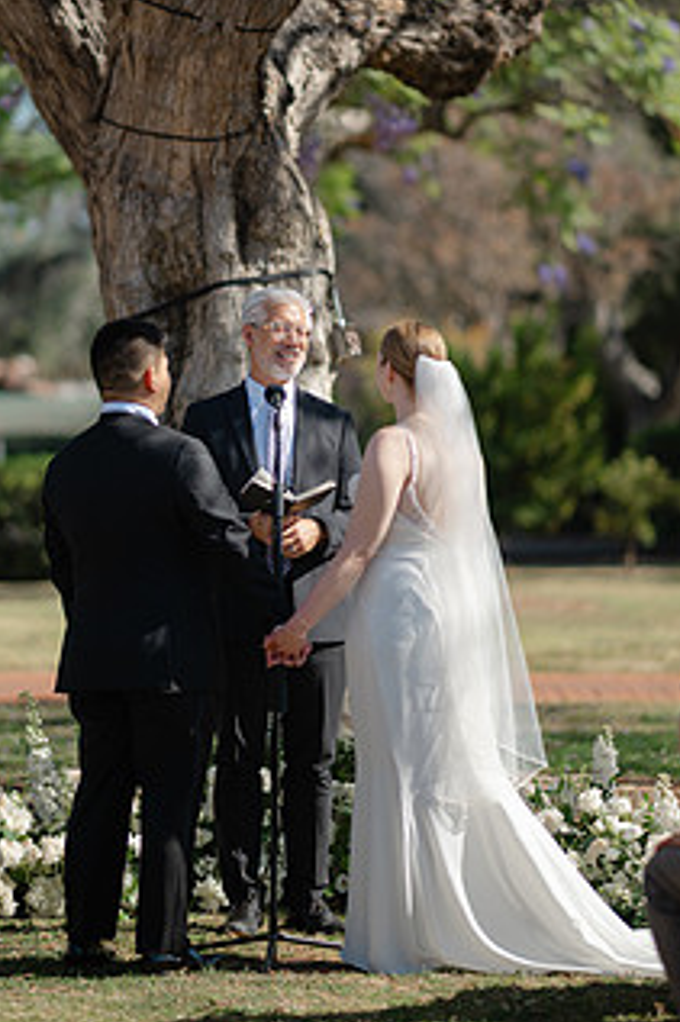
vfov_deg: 13.8
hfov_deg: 9.2
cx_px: 261
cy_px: 380
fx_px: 4226
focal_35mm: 149
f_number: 1.4
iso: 64
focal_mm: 105
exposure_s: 1/2500
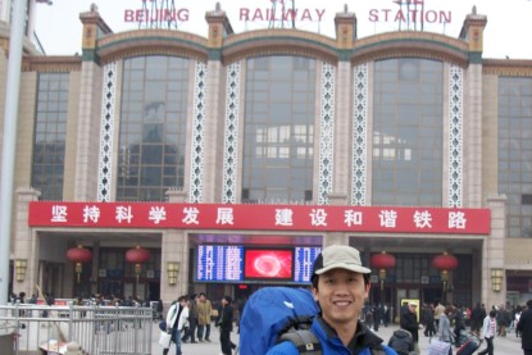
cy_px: 247
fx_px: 724
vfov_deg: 27.3
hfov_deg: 39.8
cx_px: 357
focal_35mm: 49
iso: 64
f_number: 2.8
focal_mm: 5.7
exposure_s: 1/72.4
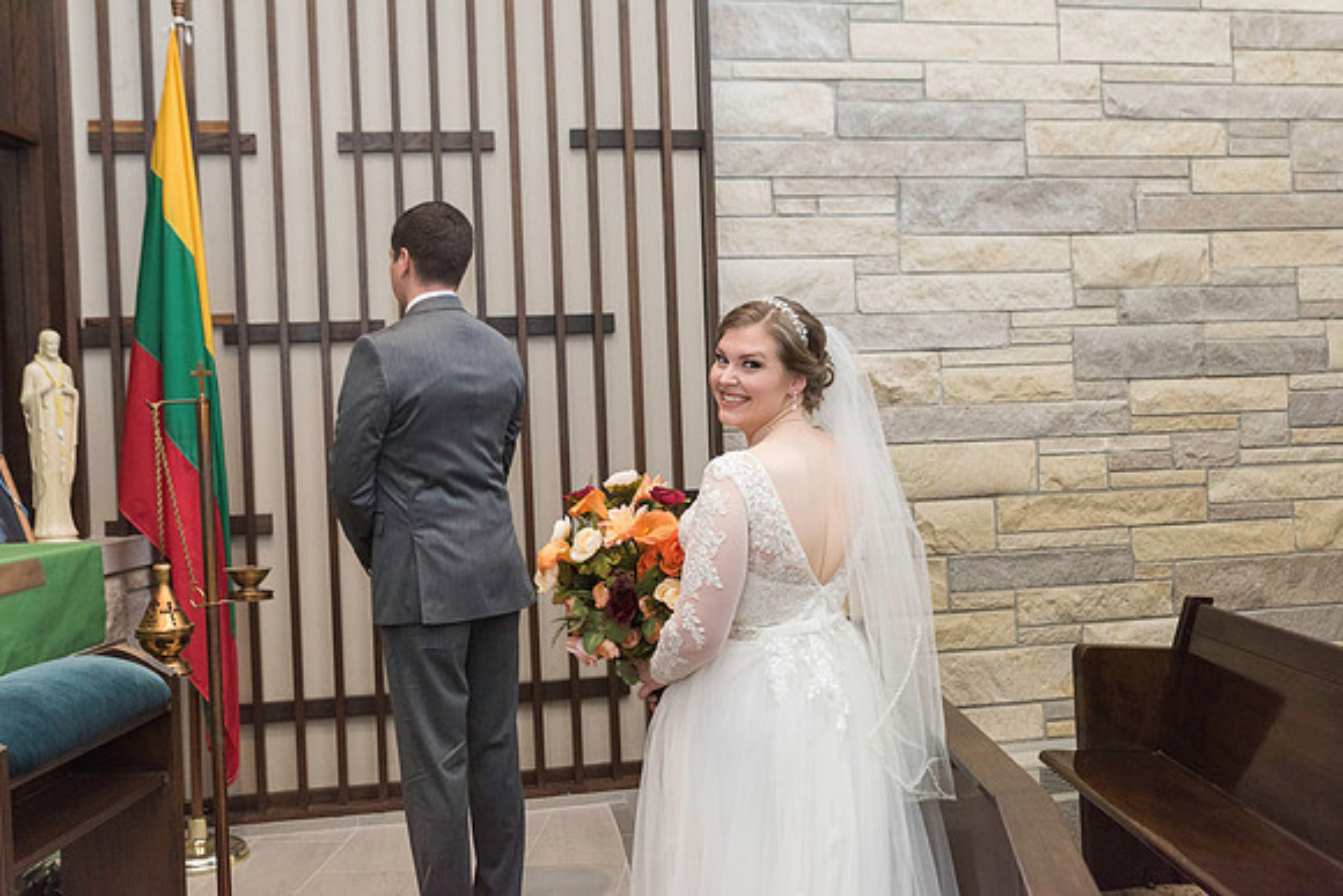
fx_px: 1418
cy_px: 448
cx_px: 672
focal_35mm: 38
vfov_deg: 35.1
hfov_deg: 50.7
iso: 1250
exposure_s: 1/160
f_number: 4.5
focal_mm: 38
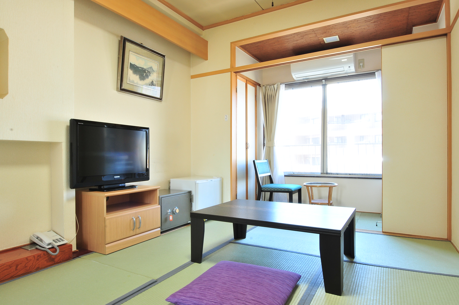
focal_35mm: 21
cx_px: 230
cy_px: 152
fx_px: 267
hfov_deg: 81.3
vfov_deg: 59.4
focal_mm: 14
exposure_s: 1.3
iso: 250
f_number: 20
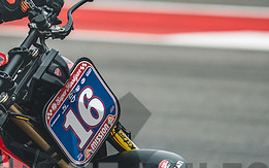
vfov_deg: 1.9
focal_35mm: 679
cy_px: 192
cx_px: 52
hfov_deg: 3.1
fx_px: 4977
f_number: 2
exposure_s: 1/4000
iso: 1000
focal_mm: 200
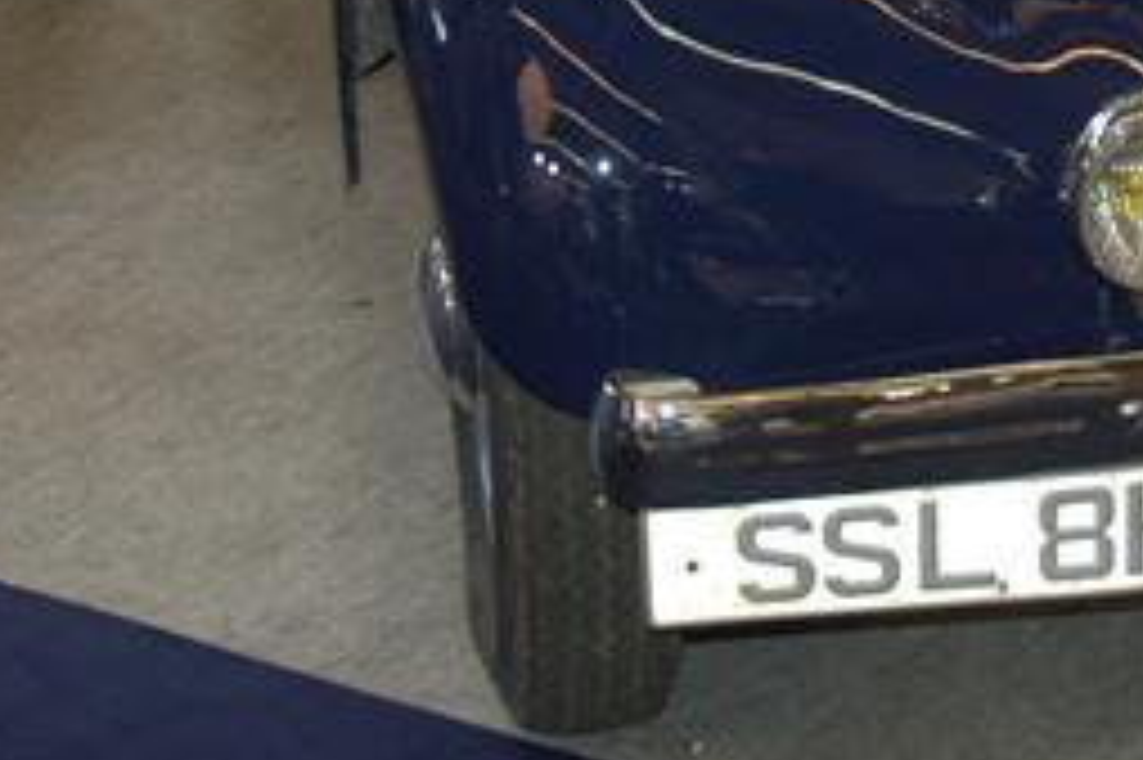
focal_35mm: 106
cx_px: 1132
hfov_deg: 18.7
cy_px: -139
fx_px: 3376
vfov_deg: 12.6
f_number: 3.8
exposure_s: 1/60
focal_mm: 25
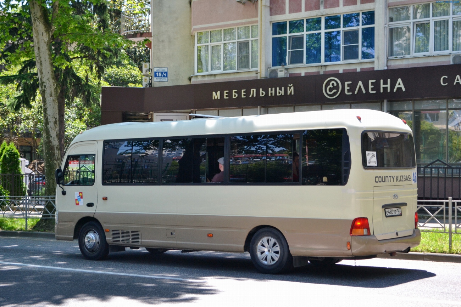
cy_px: 154
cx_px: 230
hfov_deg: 31.9
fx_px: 807
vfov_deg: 21.6
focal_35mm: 63
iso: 450
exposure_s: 1/500
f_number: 5.3
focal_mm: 42
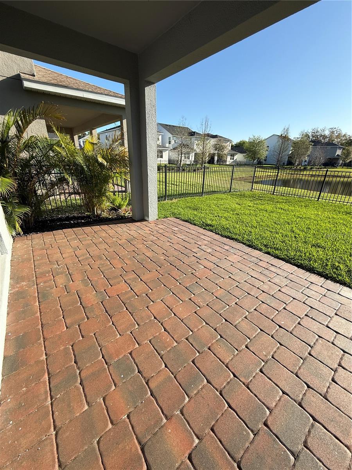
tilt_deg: -21.0
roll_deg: -1.9
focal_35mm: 14
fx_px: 190
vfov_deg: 102.1
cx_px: 176
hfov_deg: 85.7
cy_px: 235
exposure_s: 1/1211
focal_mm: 2.22
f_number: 2.2
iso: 50
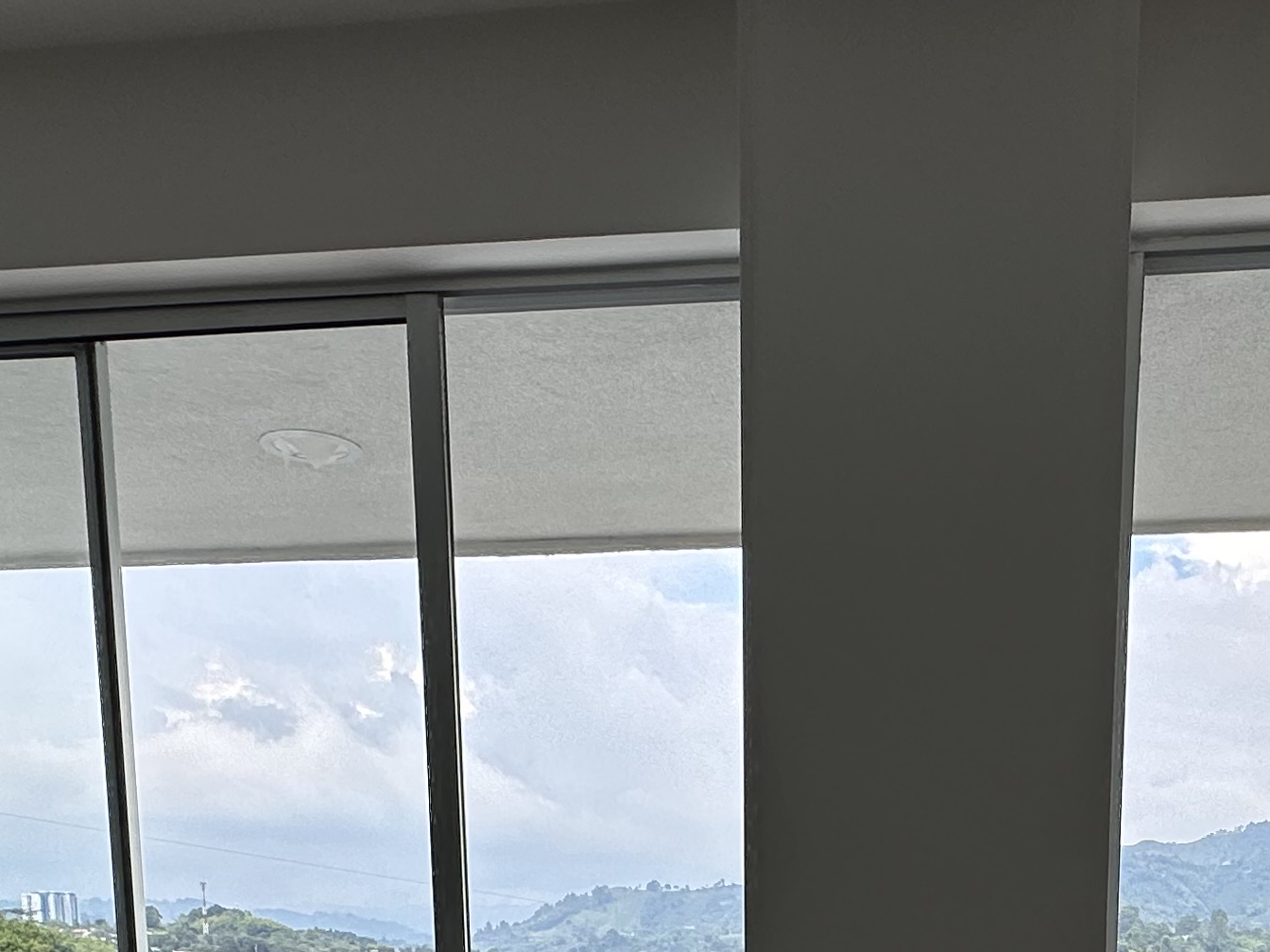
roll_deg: -0.1
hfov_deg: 44.0
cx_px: 875
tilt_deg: -8.1
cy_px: 1235
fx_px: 1541
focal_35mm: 42
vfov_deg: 28.3
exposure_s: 1/350
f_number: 2.2
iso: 40
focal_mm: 2.22
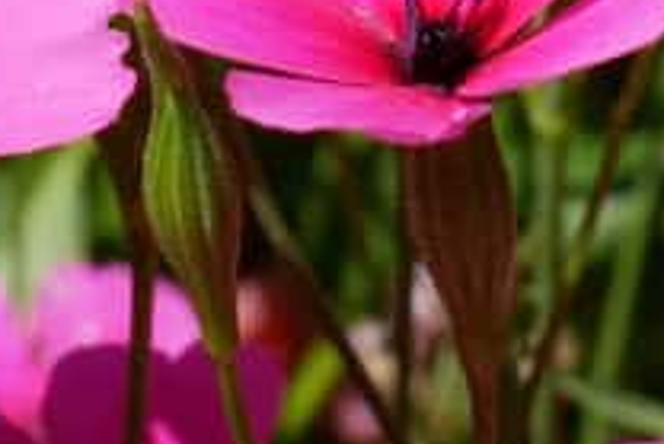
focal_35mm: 369
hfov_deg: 5.6
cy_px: -153
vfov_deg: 3.7
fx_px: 6811
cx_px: 132
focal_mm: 30
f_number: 8
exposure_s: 1/400
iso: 200
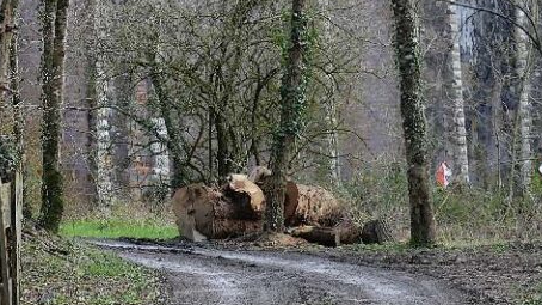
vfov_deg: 7.0
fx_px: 2471
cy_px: -68
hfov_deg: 12.3
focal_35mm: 172
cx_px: -25
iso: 200
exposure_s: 1/250
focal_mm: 35
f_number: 3.5
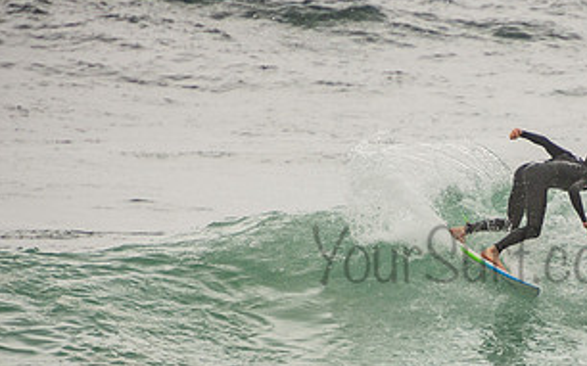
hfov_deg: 1.8
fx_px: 18566
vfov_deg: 1.1
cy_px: 239
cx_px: 510
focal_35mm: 1161
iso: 280
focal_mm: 400
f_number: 5.6
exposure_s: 1/1250
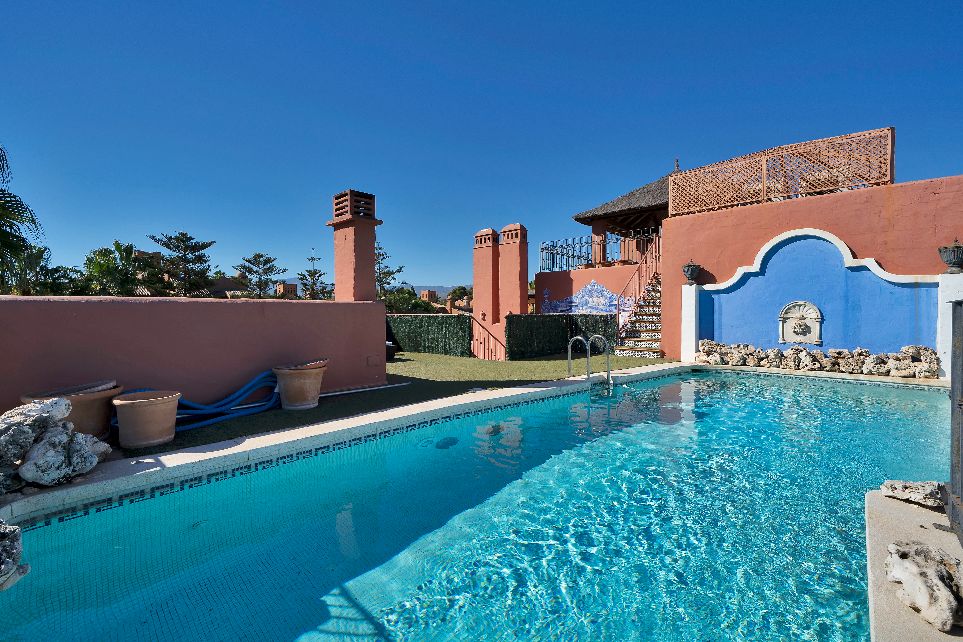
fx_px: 401
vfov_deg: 77.3
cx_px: 482
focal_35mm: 15
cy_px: 321
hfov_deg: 100.4
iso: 250
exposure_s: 1/500
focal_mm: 15
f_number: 11
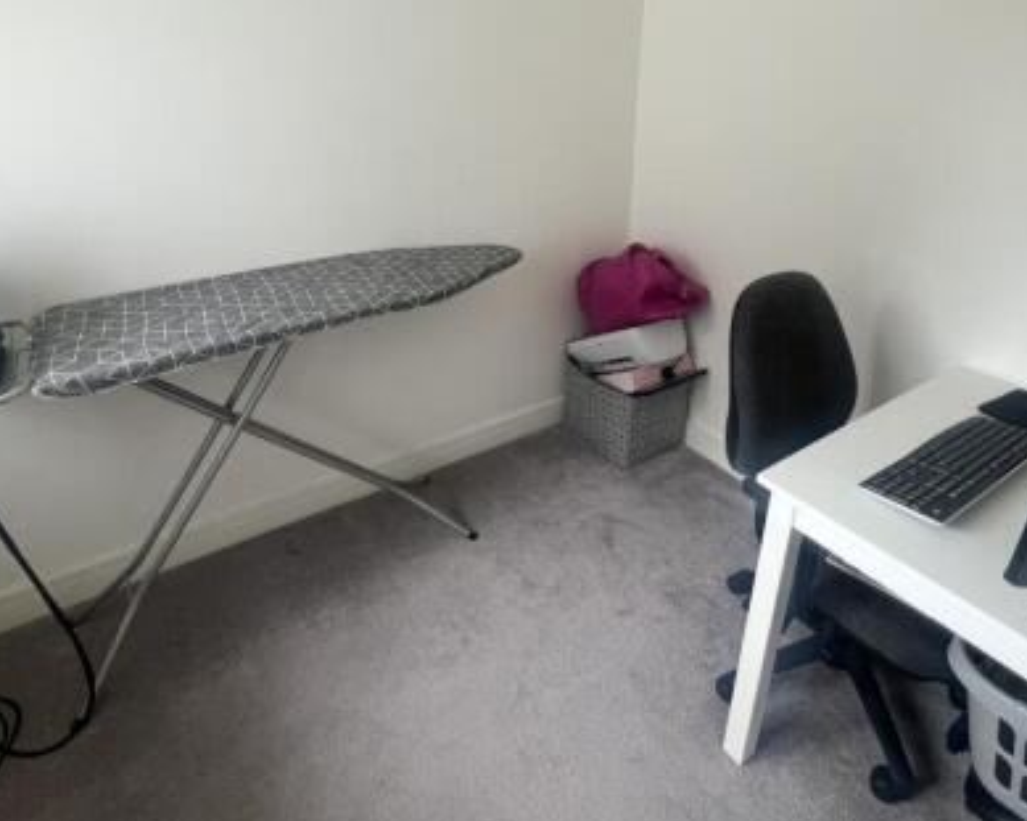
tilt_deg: -20.6
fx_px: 577
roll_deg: -0.7
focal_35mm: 19
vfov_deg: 69.9
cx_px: 548
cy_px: 318
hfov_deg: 83.2
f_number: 1.8
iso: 100
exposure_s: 1/99
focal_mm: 1.57
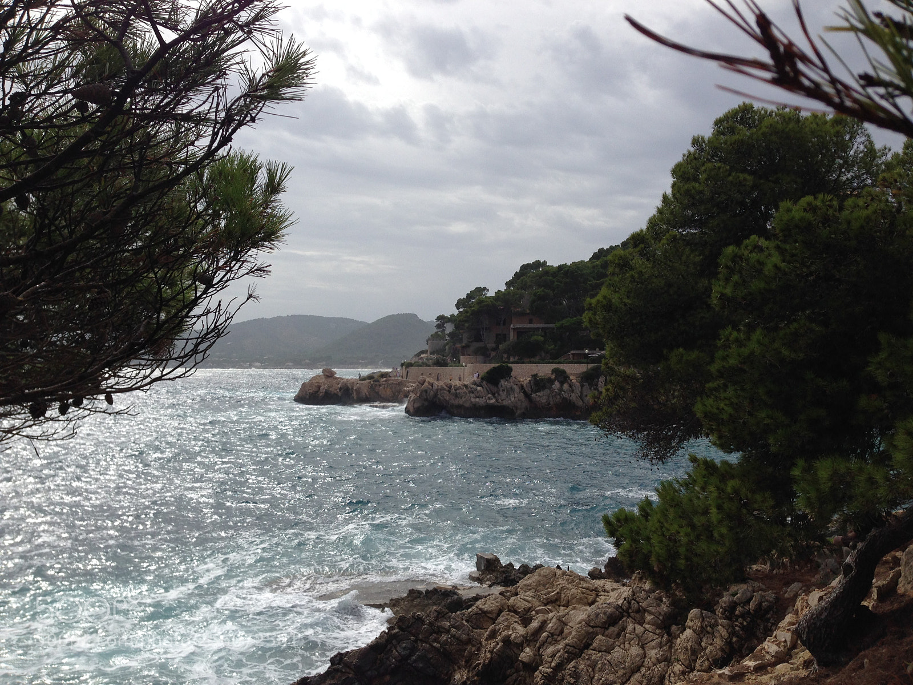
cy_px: 342
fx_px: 870
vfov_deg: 42.9
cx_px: 456
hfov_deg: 55.4
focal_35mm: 33
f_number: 2.4
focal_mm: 4.12
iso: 50
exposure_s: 1/2358
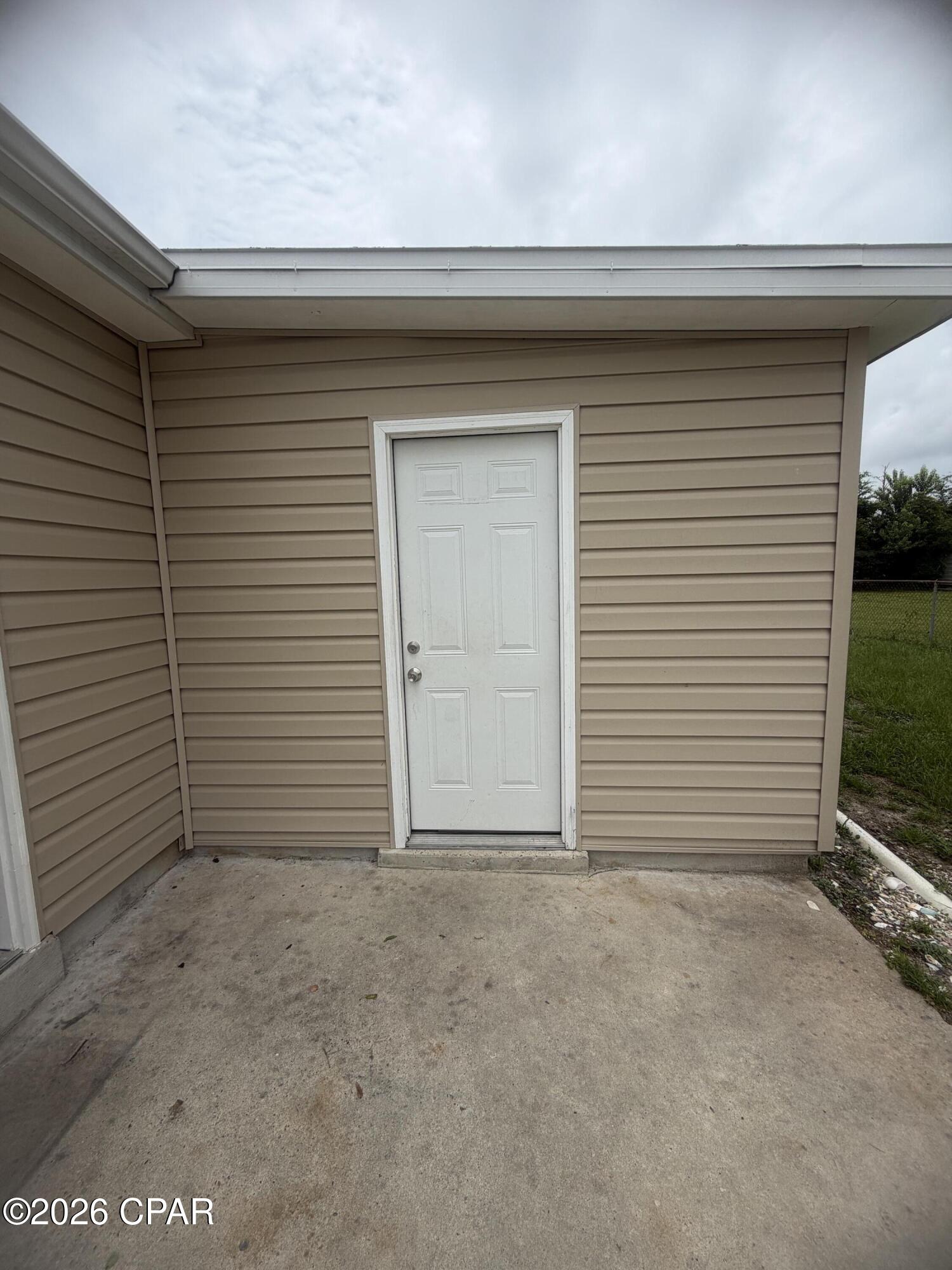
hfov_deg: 85.7
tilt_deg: -6.8
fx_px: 513
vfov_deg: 102.1
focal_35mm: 14
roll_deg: +2.1
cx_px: 476
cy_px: 635
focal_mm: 2.22
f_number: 2.2
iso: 20
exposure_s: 1/1211
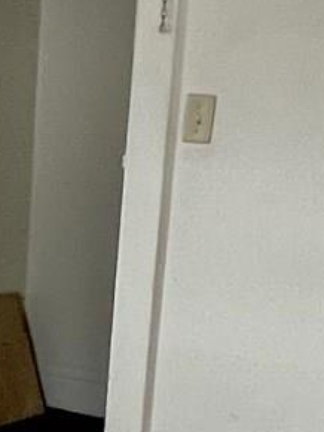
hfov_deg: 13.2
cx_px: -224
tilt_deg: -16.4
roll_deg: -0.1
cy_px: 466
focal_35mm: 103
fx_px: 1286
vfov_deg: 18.4
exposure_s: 1/60
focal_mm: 1.57
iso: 400
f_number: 1.8
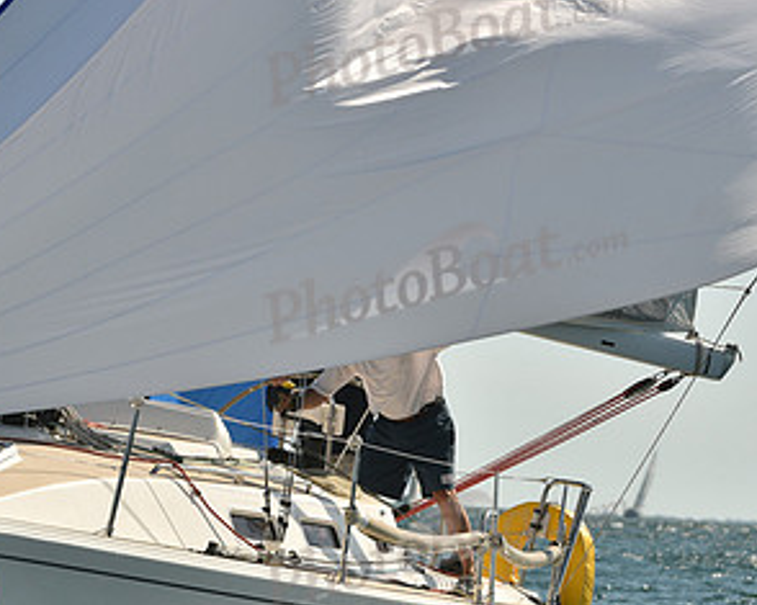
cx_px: 134
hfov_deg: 5.2
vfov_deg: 4.2
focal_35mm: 371
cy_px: 447
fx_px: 8309
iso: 250
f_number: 8
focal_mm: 200
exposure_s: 1/1000
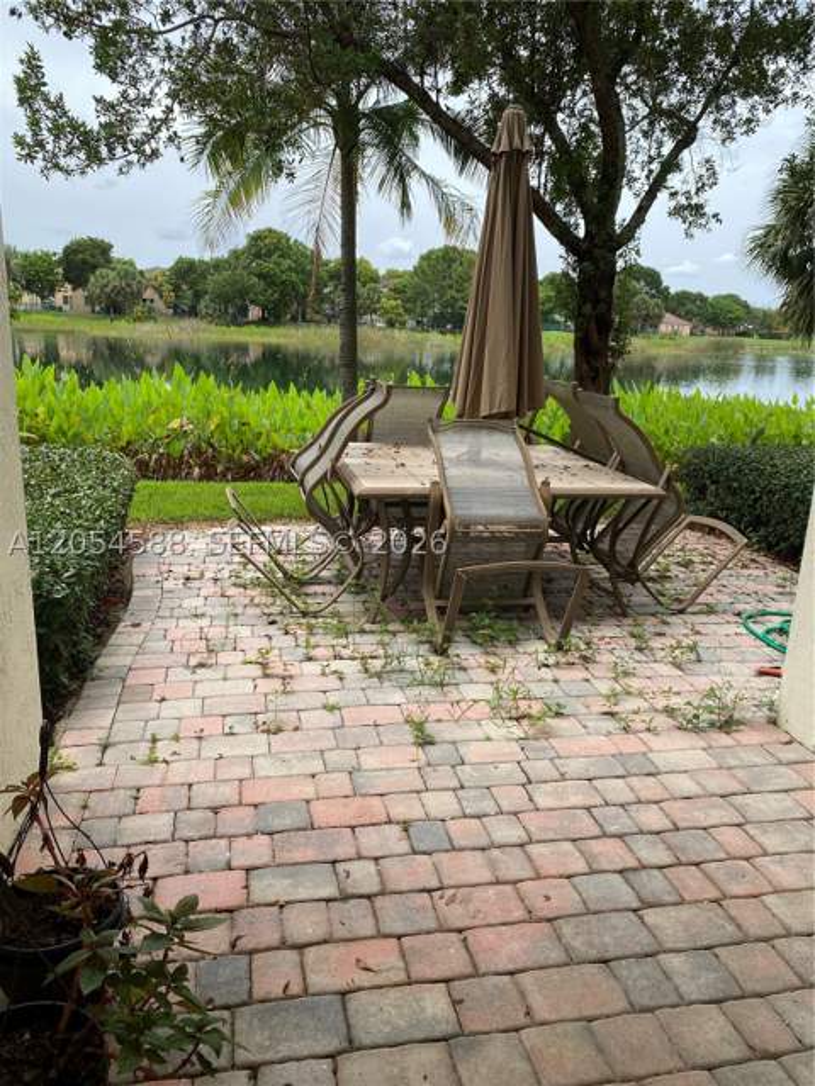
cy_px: 543
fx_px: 816
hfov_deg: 53.1
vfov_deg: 67.3
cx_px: 408
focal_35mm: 26
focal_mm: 4.25
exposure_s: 1/1287
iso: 32
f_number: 1.8
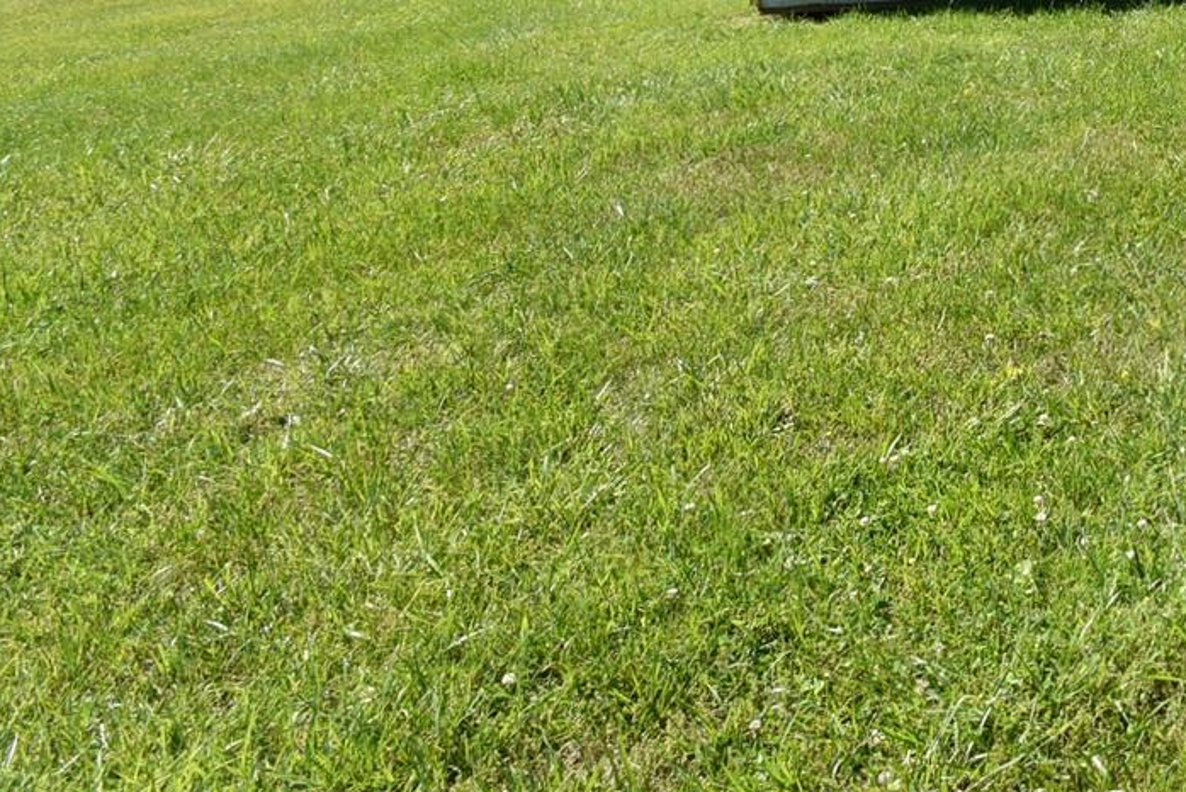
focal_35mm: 44
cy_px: -197
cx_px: 1533
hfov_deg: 33.1
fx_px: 1450
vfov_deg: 26.6
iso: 320
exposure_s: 1/500
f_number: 8
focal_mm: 10
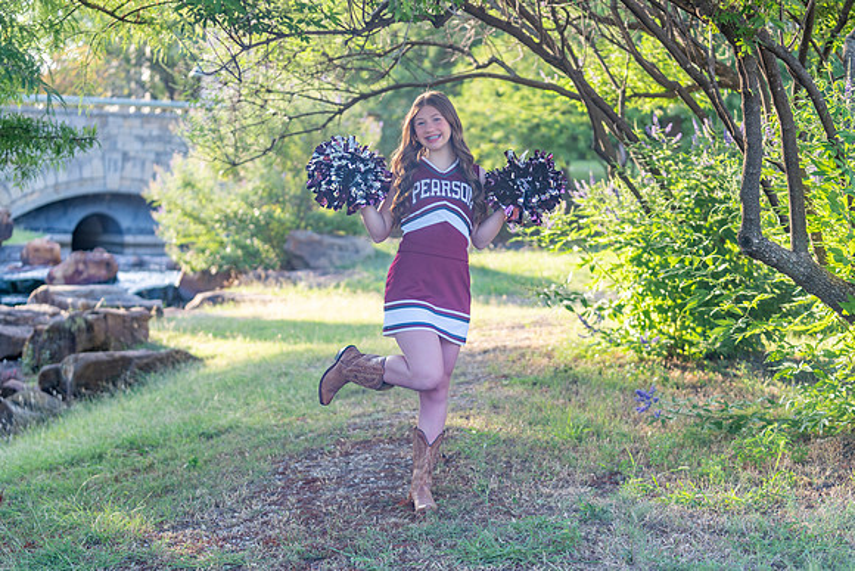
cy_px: 286
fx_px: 1698
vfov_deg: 19.1
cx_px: 428
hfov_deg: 28.3
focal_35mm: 71
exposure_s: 1/320
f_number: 2.8
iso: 200
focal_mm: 70
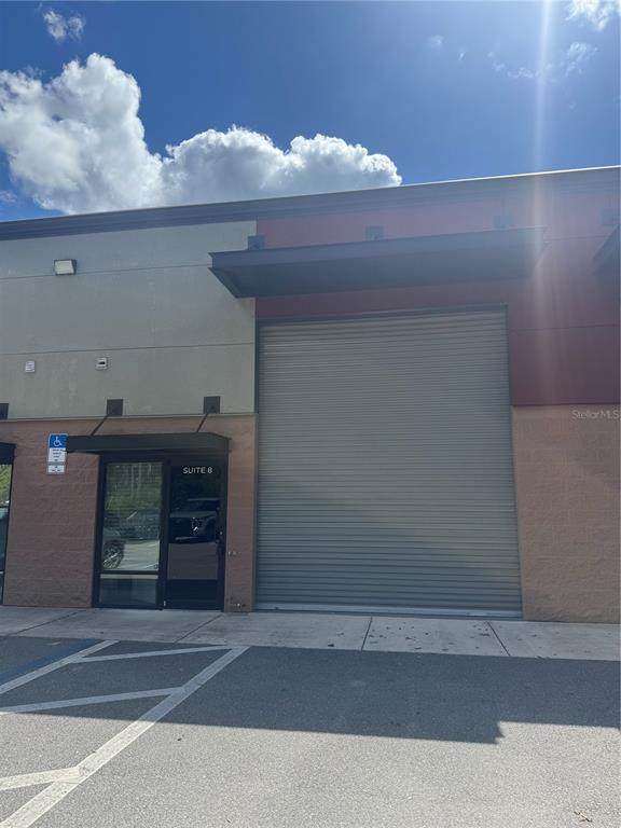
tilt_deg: +8.7
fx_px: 574
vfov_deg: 71.6
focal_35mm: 24
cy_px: 414
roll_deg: +0.7
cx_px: 310
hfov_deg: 56.8
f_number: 1.78
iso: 80
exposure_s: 1/4310
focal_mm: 6.76
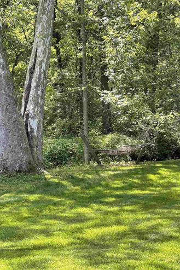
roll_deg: -0.1
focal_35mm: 90
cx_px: 152
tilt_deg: +0.4
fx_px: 674
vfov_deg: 22.6
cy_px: 134
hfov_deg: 15.1
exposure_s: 1/121
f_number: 2.2
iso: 40
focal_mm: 7.5
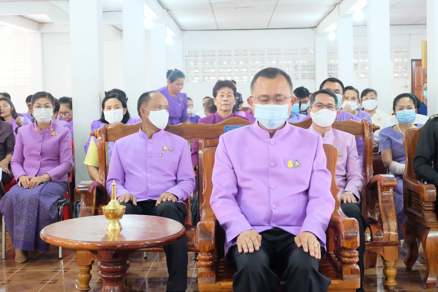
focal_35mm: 56
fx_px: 681
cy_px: 146
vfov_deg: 24.2
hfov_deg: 35.6
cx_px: 219
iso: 6400
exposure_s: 1/34
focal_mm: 37.1
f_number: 5.3
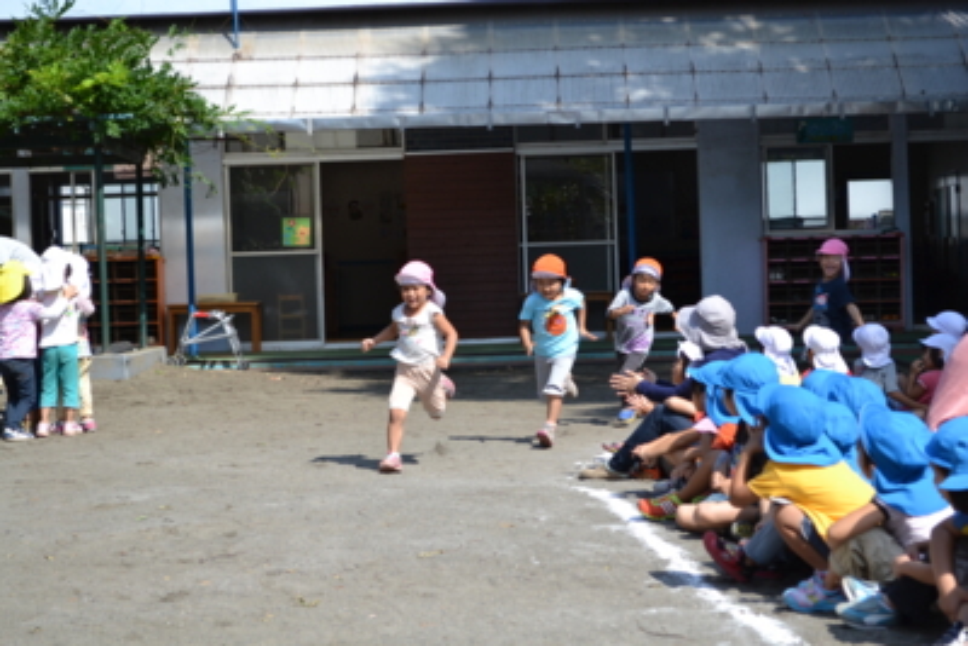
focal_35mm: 82
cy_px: 323
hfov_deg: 24.6
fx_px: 2219
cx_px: 484
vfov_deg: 16.6
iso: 100
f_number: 7.1
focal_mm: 55
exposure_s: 1/200
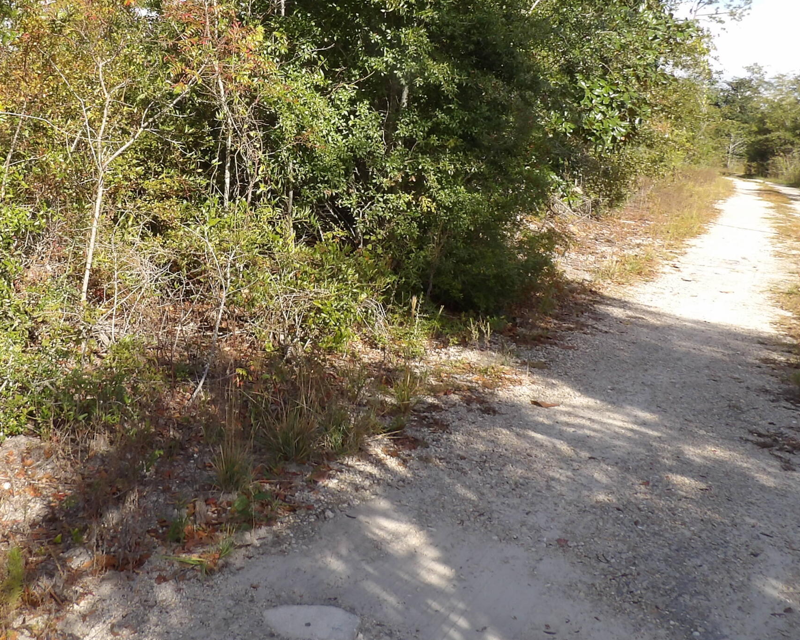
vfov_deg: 35.7
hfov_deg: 44.0
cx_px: 257
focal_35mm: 41
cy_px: 167
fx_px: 971
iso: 100
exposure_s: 1/224
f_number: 5.6
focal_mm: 4.3
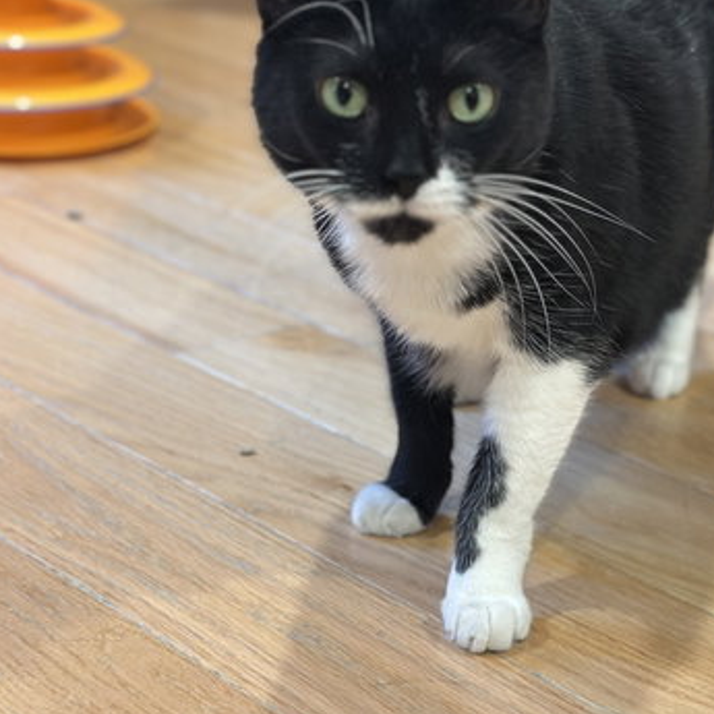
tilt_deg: -20.2
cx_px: 497
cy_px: 336
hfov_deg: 21.0
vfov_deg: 21.1
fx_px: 1914
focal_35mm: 82
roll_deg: -6.9
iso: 250
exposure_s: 1/60
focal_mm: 6.86
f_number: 1.78
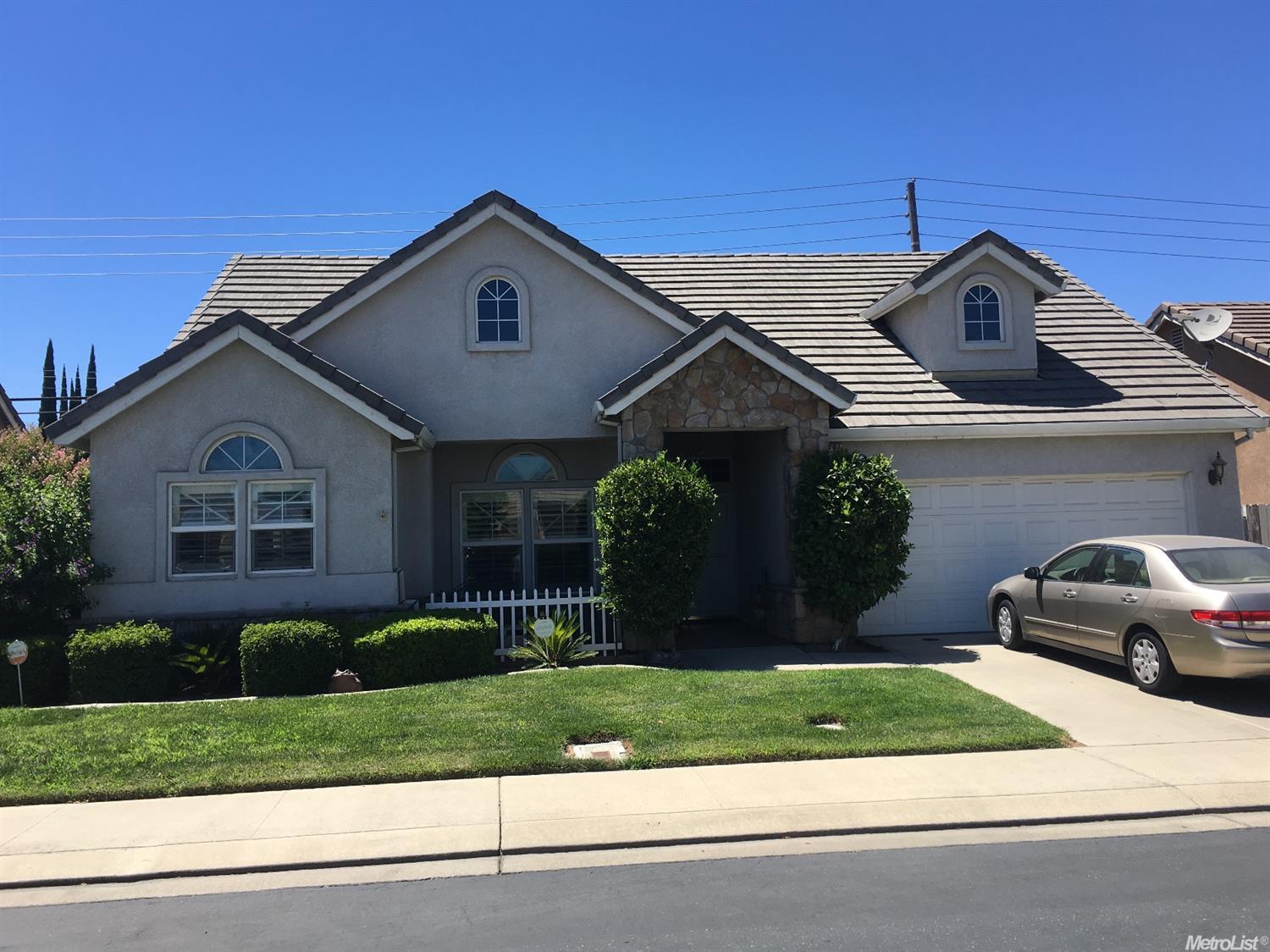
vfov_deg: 48.2
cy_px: 476
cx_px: 635
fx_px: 1064
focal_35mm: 29
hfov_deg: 61.7
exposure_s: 1/1282
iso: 25
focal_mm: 4.15
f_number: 2.2
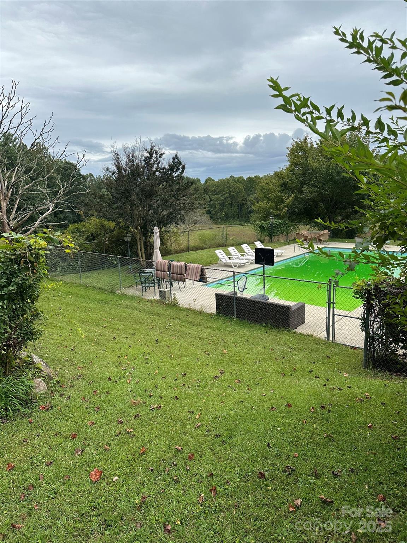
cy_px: 272
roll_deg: +0.5
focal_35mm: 24
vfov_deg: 71.6
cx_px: 204
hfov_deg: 56.8
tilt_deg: -10.2
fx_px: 376
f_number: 1.78
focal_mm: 6.86
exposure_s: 1/2028
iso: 80
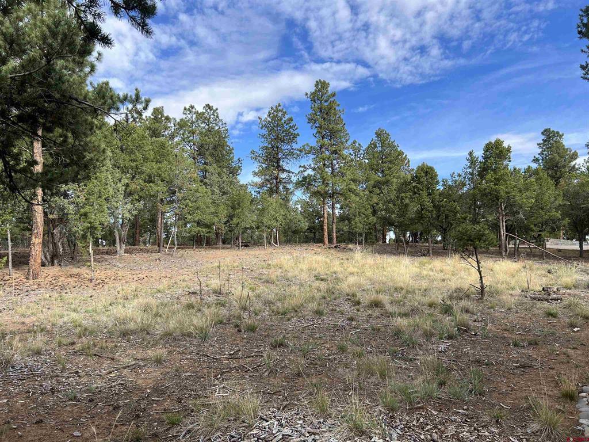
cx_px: 294
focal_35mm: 26
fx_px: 442
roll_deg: +2.3
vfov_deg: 53.1
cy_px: 221
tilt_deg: +5.5
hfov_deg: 67.3
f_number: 1.5
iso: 50
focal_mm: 5.7
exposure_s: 1/1869
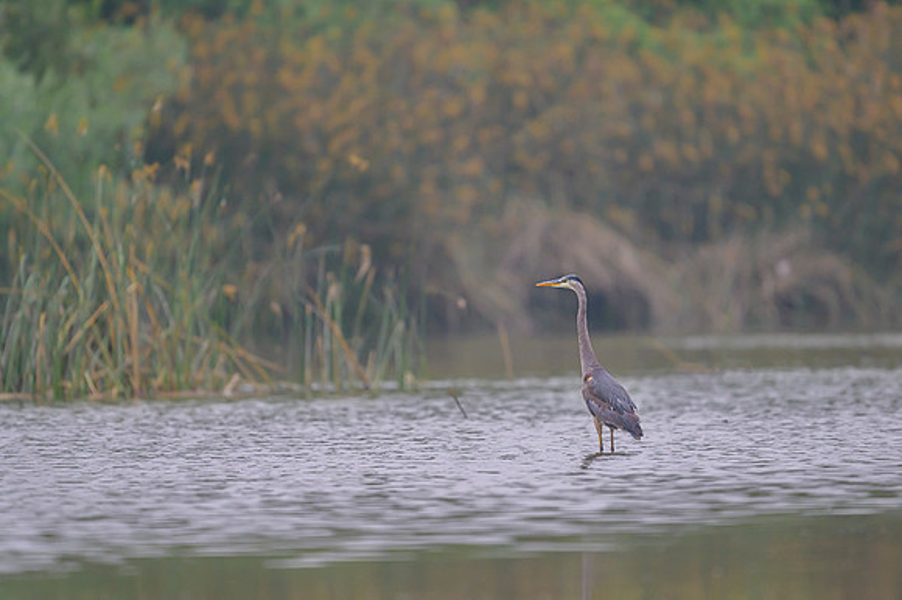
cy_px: 309
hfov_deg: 3.3
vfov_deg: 2.2
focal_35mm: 631
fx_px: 15796
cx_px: 508
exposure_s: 1/1600
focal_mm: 560
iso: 800
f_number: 4
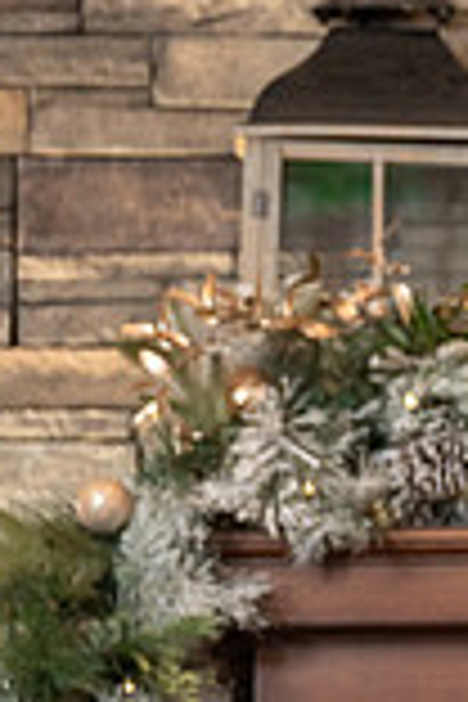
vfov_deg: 3.4
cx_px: 1109
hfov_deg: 2.3
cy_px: 616
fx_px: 11777
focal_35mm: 604
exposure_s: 1/200
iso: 2000
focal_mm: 155
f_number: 4
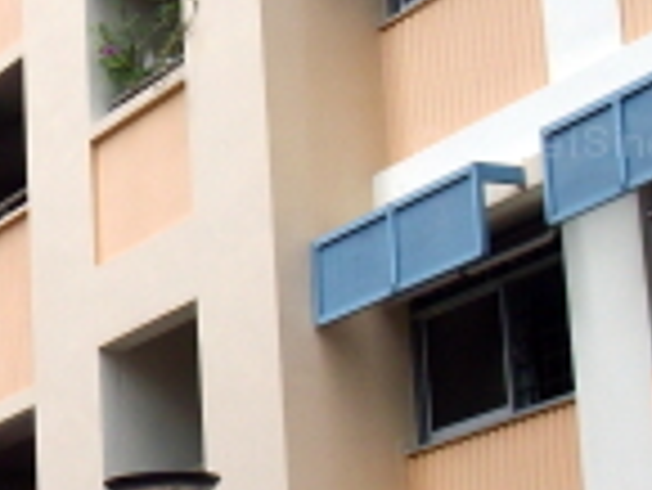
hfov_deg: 13.6
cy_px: 148
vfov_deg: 10.6
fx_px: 2639
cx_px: -153
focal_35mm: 140
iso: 80
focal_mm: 6.2
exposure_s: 1/250
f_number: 2.8
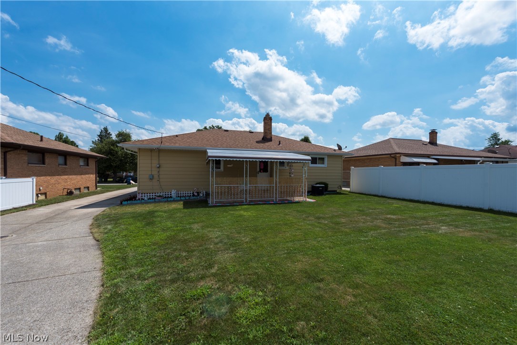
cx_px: 258
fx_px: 201
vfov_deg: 81.2
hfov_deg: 104.2
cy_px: 172
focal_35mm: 14
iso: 200
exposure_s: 1/1600
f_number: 9
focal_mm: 14
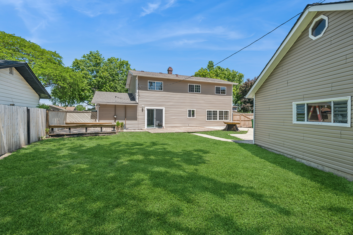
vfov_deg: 70.4
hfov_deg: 93.3
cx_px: 176
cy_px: 118
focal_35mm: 17
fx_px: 167
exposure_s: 1/160
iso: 400
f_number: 11
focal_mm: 17
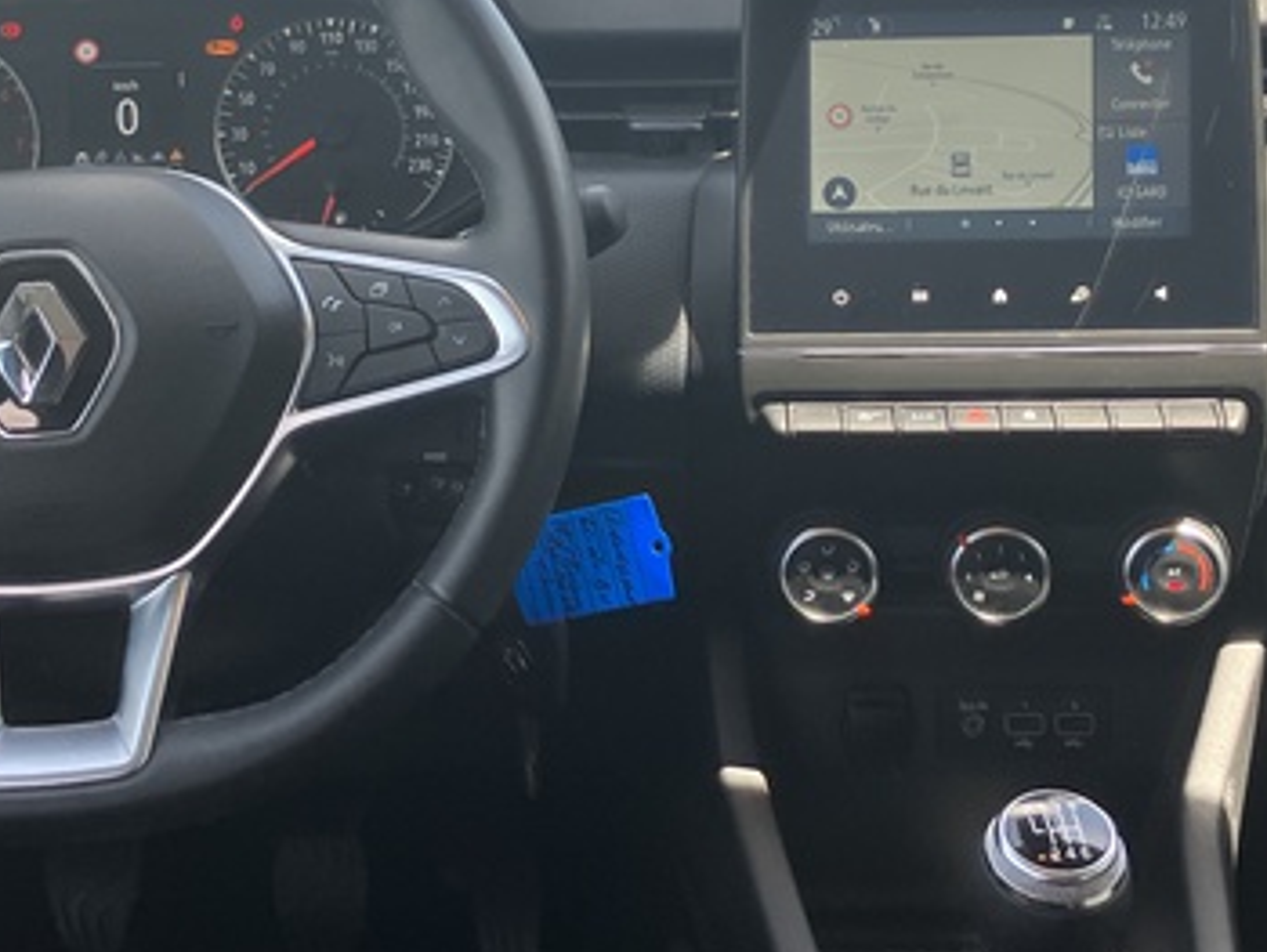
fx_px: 2344
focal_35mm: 64
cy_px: 380
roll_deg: +0.7
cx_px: 641
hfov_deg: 30.2
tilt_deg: -18.1
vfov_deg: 22.9
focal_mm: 3.99
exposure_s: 1/245
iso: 25
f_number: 1.8
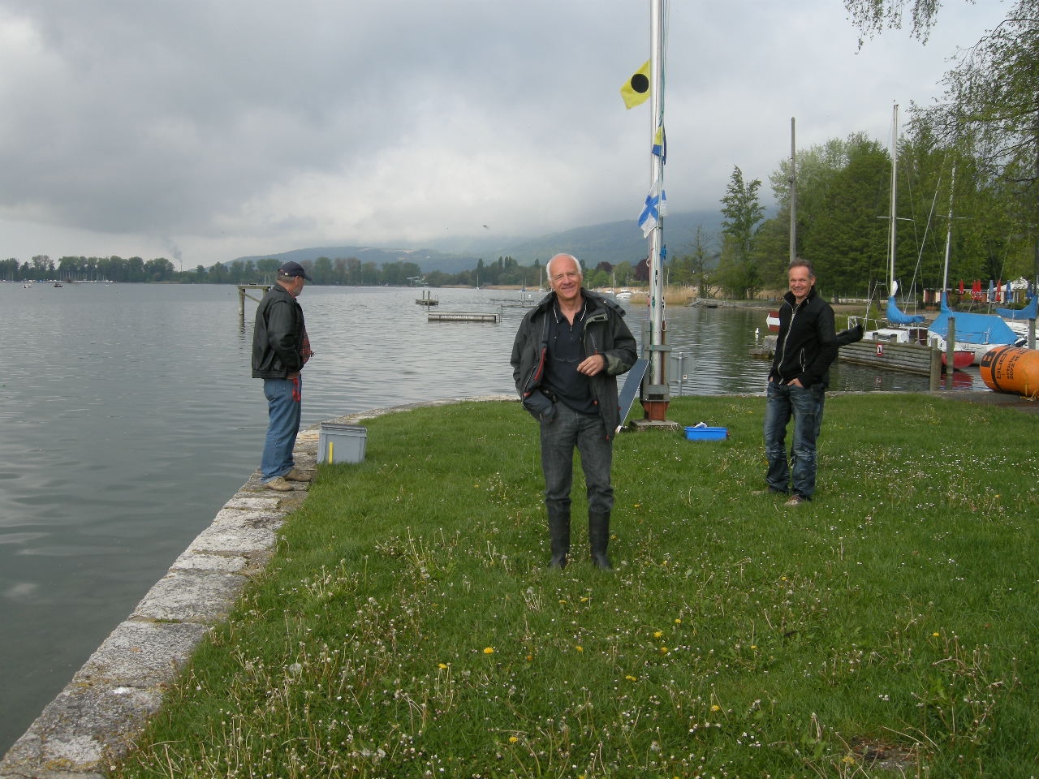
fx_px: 1051
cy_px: 390
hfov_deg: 52.6
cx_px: 520
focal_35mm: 35
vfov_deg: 40.7
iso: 64
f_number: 4.8
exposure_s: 1/235
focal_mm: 7.5
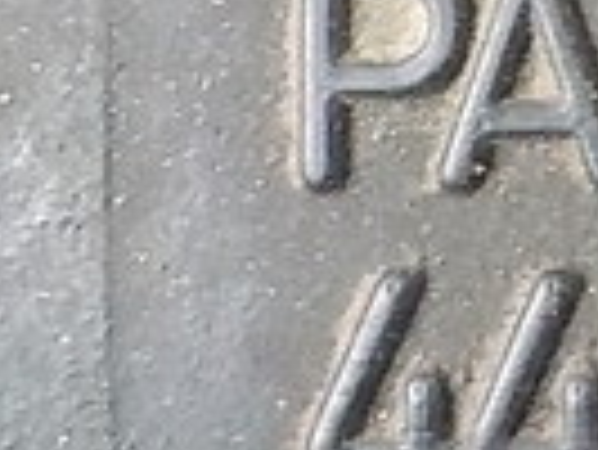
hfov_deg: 13.0
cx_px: 877
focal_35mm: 144
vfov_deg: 9.9
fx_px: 2490
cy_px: -266
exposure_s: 1/50
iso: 800
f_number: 3.3
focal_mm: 4.1
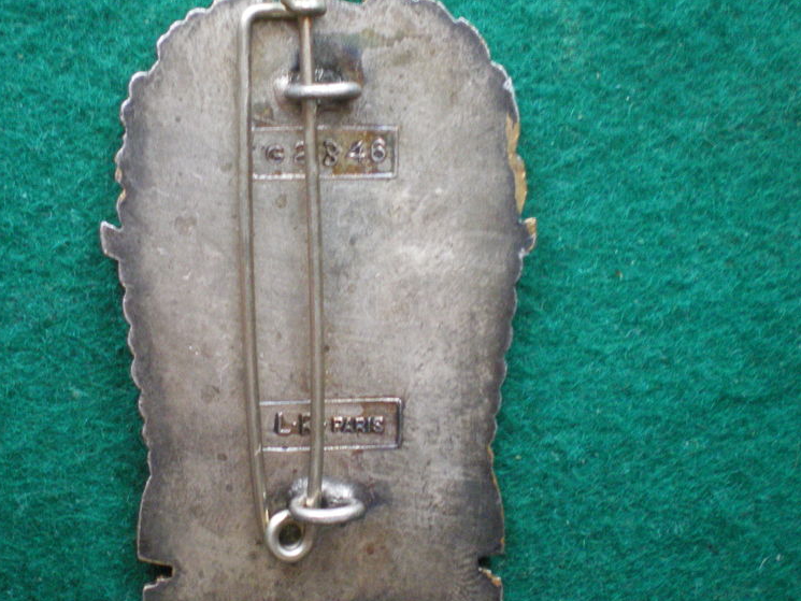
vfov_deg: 28.6
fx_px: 1180
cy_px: 276
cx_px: 268
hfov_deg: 37.1
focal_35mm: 51
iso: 400
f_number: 3.1
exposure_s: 1/13
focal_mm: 6.3
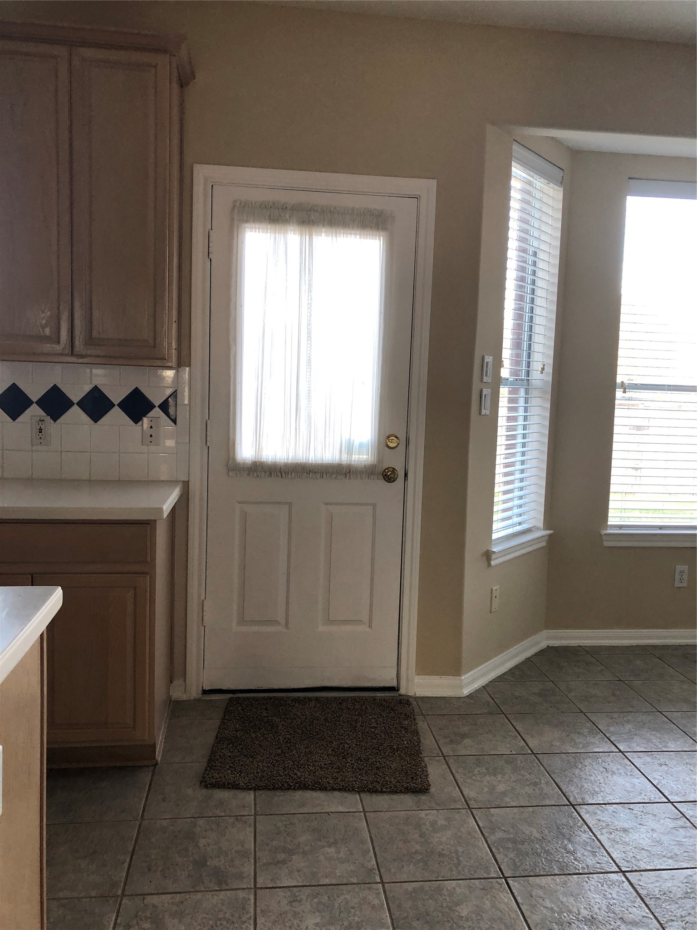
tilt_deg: -5.0
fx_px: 752
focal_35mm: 28
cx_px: 348
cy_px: 465
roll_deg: -2.5
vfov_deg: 63.4
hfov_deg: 49.7
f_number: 1.8
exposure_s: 1/30
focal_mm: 3.99
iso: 25
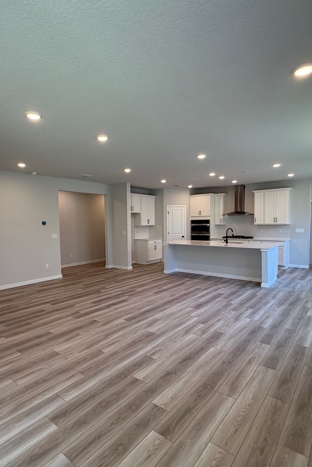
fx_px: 260
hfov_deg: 61.7
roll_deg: +2.2
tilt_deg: -2.0
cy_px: 239
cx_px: 137
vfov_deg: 84.0
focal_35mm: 20
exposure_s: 1/120
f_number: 2.2
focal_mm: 2.22
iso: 160
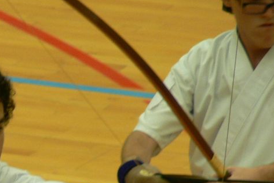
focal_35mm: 1141
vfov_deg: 1.2
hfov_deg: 1.8
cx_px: 46
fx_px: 8681
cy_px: 170
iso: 150
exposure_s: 1/30
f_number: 3.3
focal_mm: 72
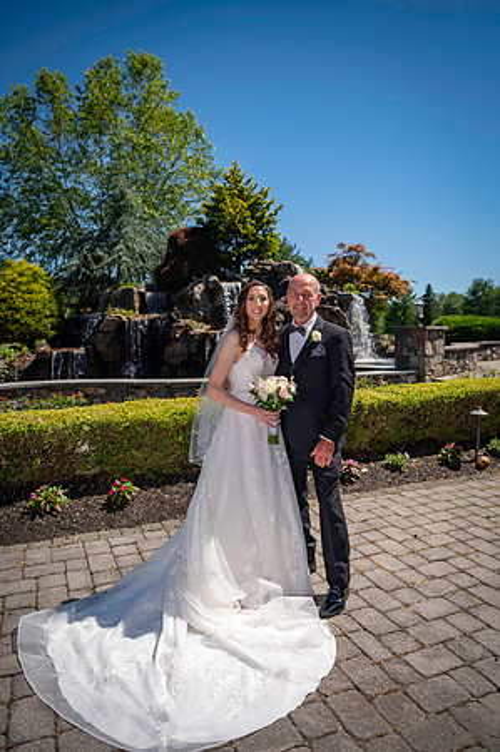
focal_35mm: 24
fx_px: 501
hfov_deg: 53.0
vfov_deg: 73.8
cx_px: 250
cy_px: 376
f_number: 3.2
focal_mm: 24
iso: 100
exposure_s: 1/5000
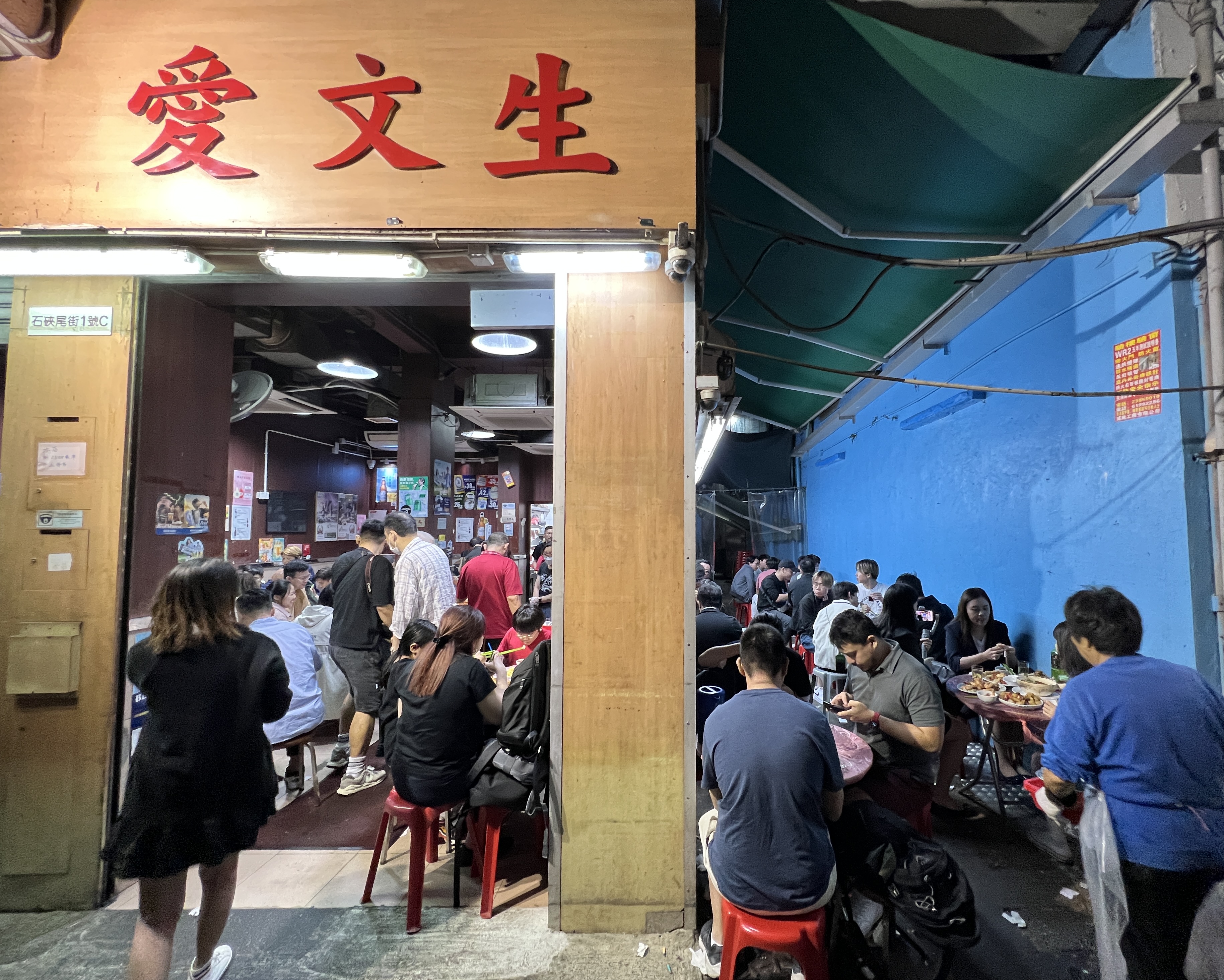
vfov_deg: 88.0
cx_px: 675
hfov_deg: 100.3
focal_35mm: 14
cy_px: 502
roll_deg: +0.3
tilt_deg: +3.3
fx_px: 507
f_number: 1.8
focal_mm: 1.57
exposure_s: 1/50
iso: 250
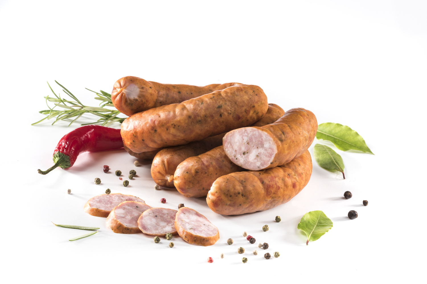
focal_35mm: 200
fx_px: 2372
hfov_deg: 10.3
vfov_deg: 6.9
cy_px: 142
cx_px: 214
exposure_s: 1/80
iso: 250
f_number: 22
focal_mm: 200
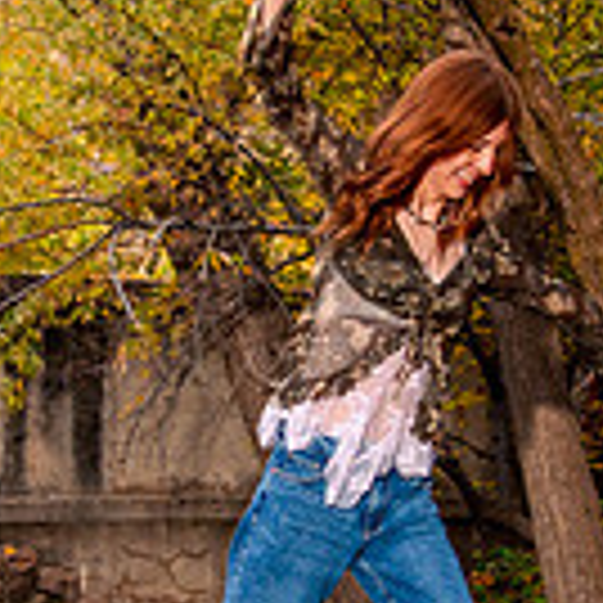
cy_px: 400
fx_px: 1734
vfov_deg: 19.7
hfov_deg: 19.7
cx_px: 225
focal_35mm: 88
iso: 1250
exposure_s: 1/80
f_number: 4
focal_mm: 24
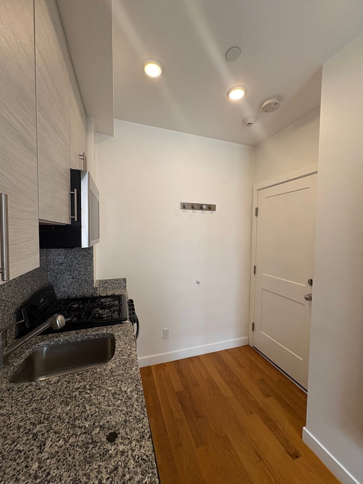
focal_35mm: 14
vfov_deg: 102.1
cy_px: 242
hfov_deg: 85.7
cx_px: 182
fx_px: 196
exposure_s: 1/60
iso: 160
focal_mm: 2.22
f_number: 2.2
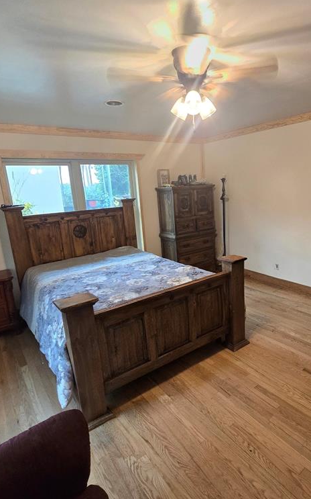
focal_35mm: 19
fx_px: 258
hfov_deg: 61.3
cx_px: 196
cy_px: 253
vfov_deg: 88.0
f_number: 2.2
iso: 500
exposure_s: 1/60
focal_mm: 2.2
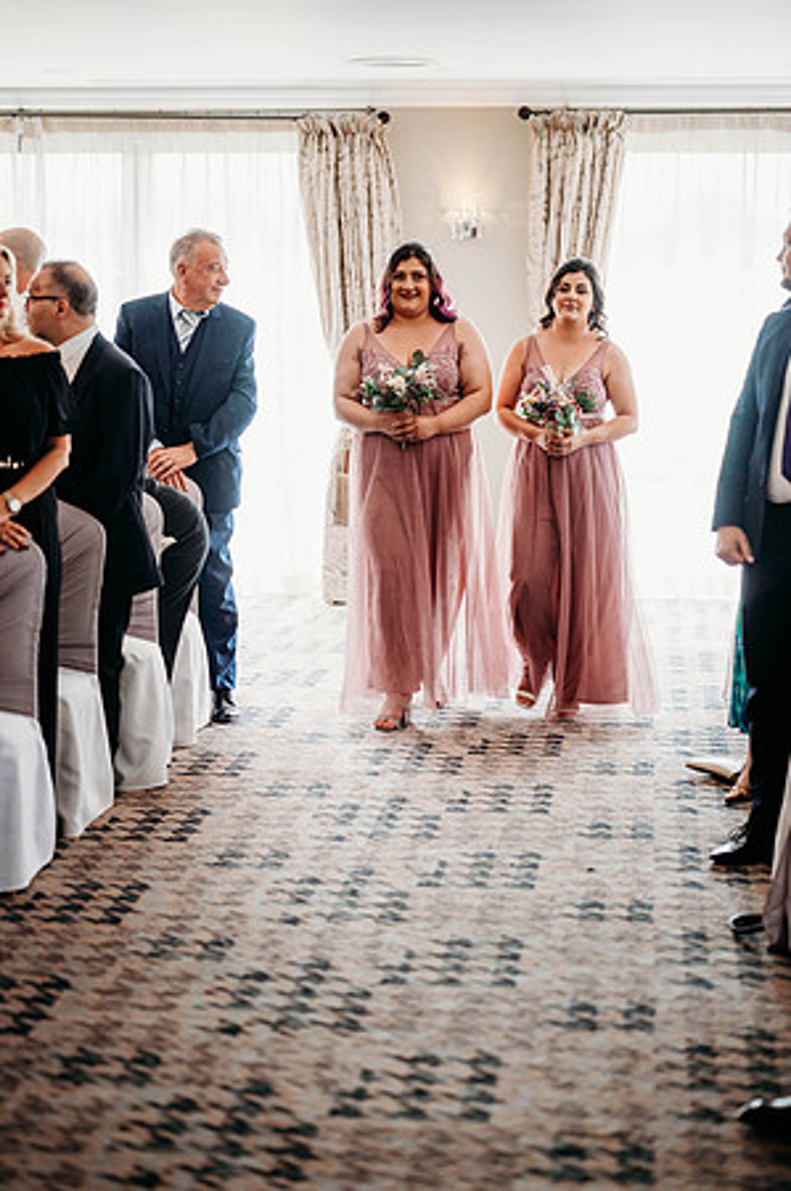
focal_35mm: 85
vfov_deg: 23.9
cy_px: 596
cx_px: 396
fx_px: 2808
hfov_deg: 16.0
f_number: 2
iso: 100
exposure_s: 1/400
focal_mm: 85
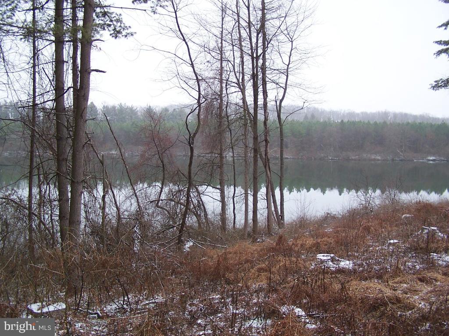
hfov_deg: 49.0
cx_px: 224
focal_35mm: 38
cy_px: 168
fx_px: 493
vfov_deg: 37.7
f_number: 2.8
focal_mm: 6.3
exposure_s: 1/125
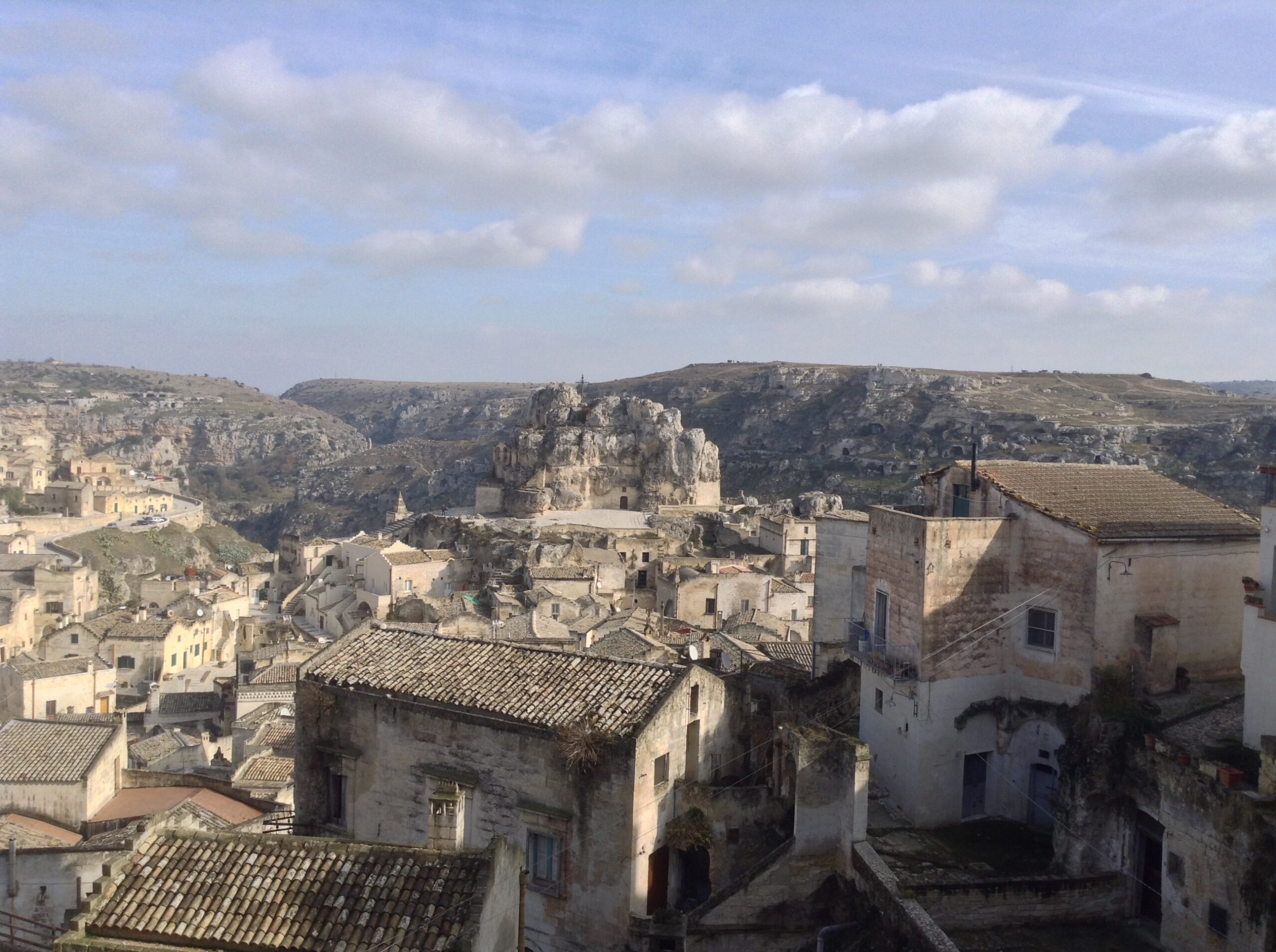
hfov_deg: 55.4
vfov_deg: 42.8
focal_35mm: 33
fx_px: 1215
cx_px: 638
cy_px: 476
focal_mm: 3.3
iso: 25
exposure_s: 1/579
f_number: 2.4
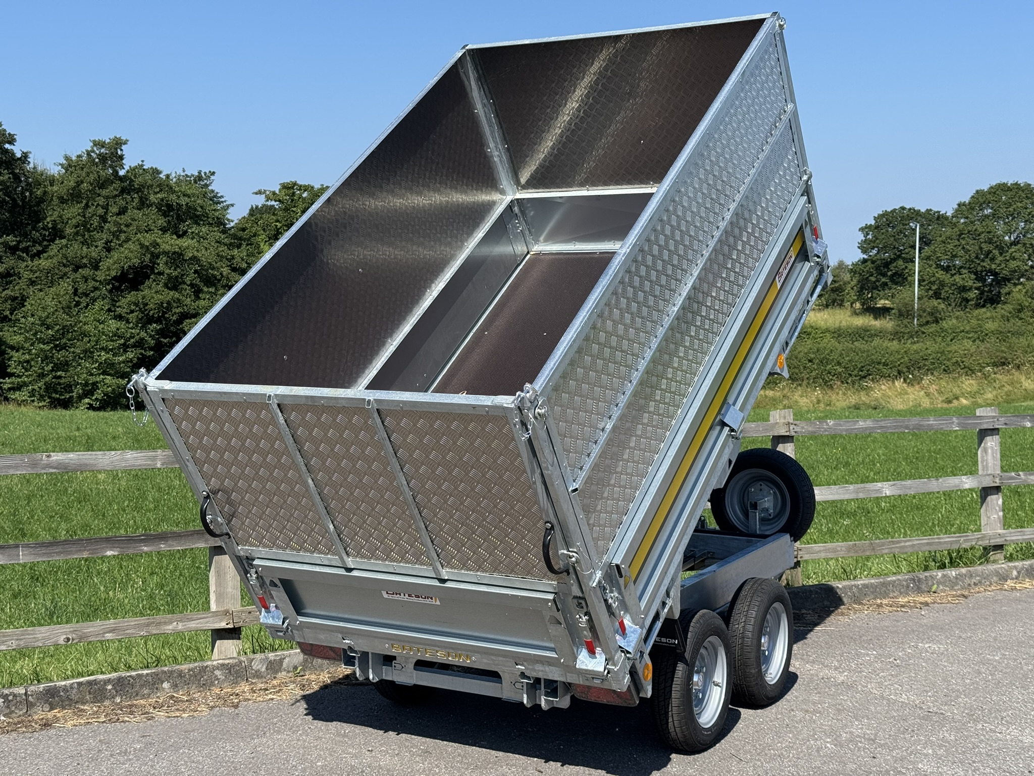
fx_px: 1434
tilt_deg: -3.7
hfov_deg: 39.7
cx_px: 517
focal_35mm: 48
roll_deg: +1.0
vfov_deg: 30.3
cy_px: 388
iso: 64
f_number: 1.78
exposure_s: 1/3425
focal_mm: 6.76
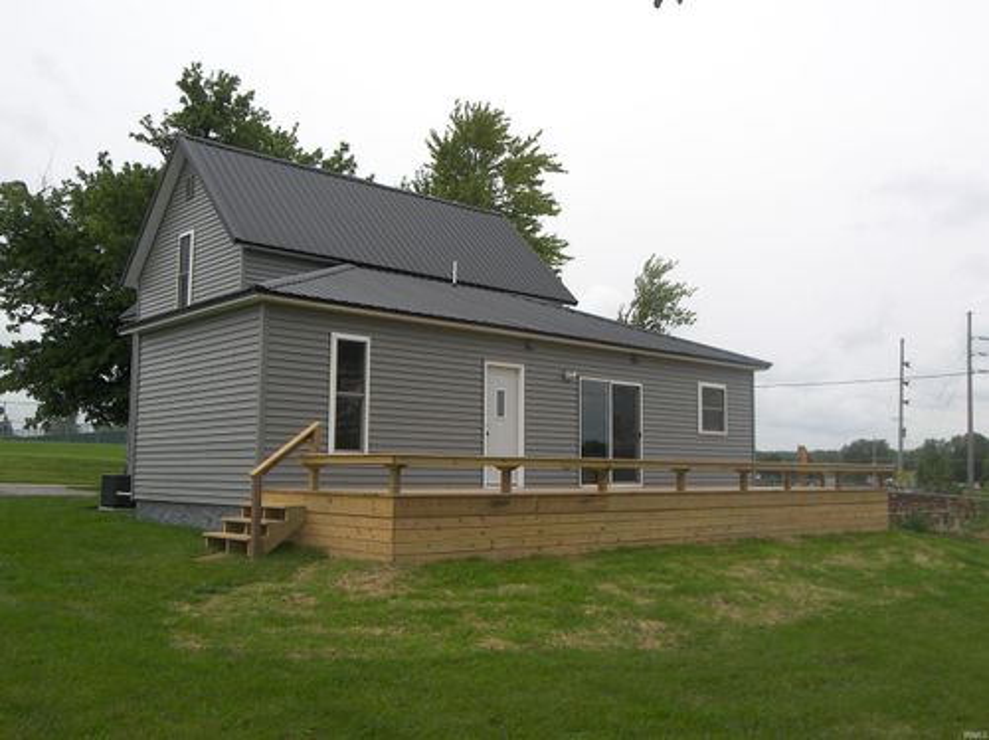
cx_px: 494
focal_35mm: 34
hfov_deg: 54.0
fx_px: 970
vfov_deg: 41.7
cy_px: 370
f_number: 3.2
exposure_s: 1/800
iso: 50
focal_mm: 7.1
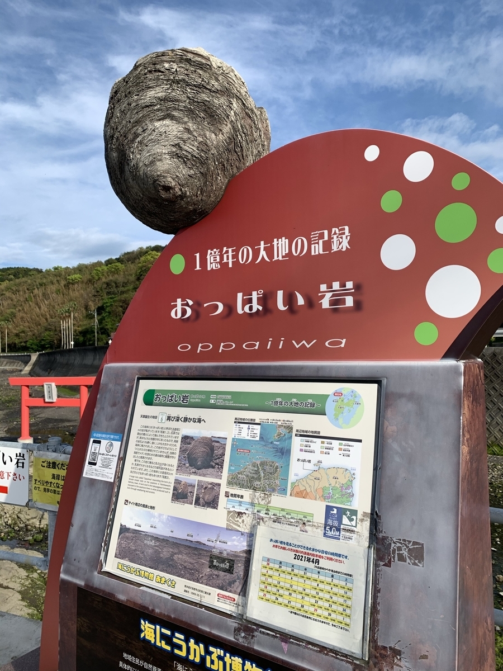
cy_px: 336
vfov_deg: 67.3
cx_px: 252
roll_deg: +1.2
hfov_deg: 53.1
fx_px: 504
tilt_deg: +4.4
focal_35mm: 26
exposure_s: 1/2208
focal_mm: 4.25
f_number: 1.8
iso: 25
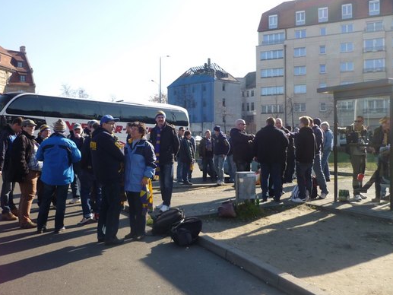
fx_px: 386
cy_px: 144
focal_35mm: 34
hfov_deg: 53.9
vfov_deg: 41.8
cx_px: 193
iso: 80
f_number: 2.8
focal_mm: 5.5
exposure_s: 1/500
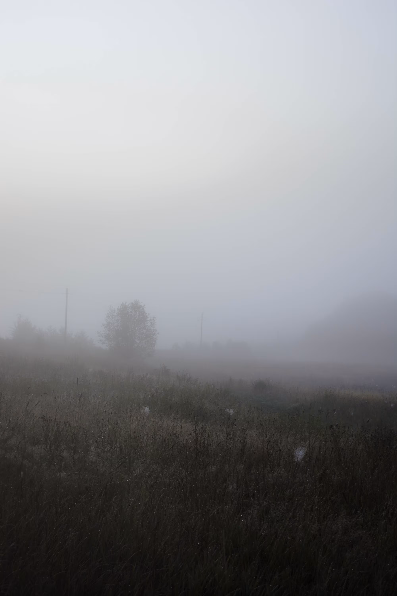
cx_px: 198
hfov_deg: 19.7
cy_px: 298
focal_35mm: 69
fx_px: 1141
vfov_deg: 29.2
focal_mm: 46
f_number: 5.3
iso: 250
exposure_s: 1/320
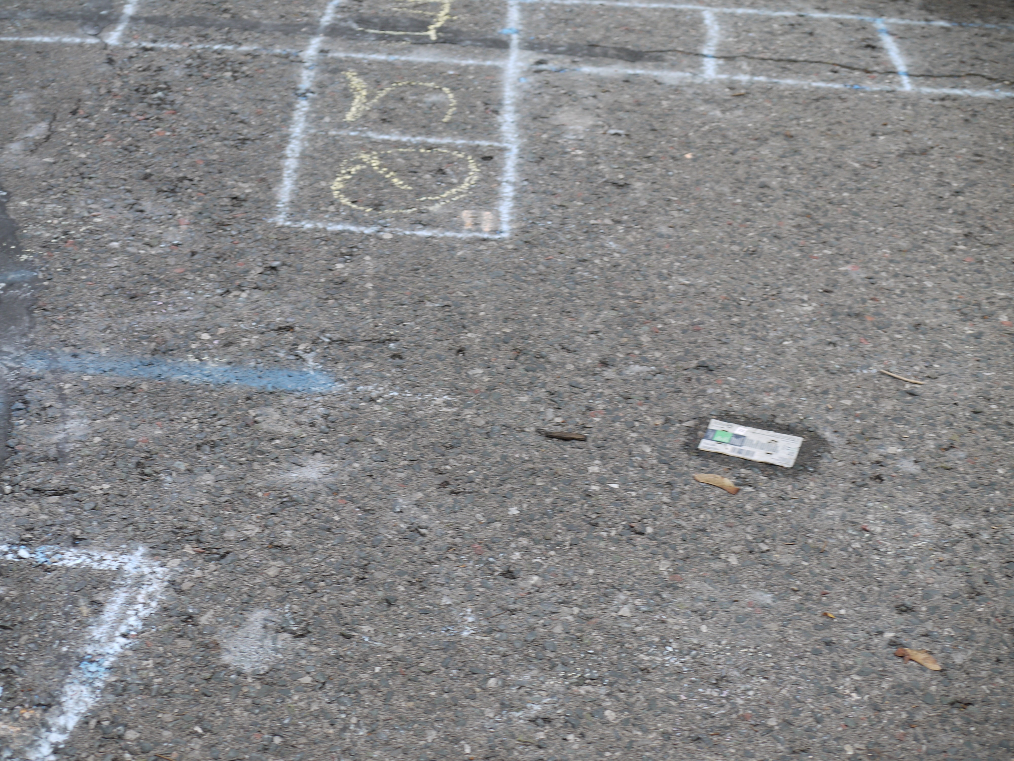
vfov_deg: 21.0
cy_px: 380
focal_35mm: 70
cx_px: 507
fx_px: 2050
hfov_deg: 27.8
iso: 100
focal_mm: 35
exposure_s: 1/500
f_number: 4.5
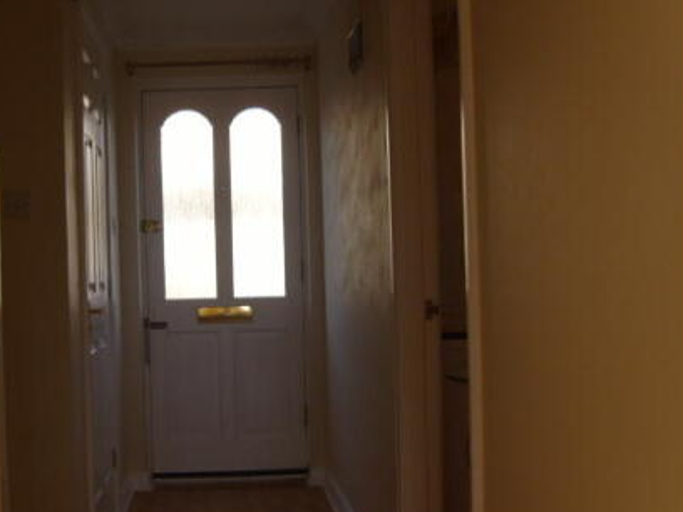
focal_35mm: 50
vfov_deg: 29.1
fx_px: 987
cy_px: 297
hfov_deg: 37.7
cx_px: 223
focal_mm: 7.4
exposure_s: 1/250
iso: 80
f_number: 2.8
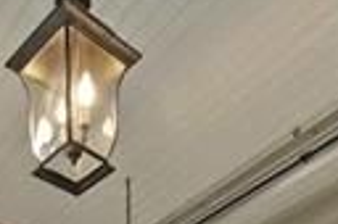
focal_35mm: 60
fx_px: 563
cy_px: 546
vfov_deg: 14.4
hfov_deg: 33.0
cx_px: 103
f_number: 11
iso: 6400
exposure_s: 1/25
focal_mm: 12
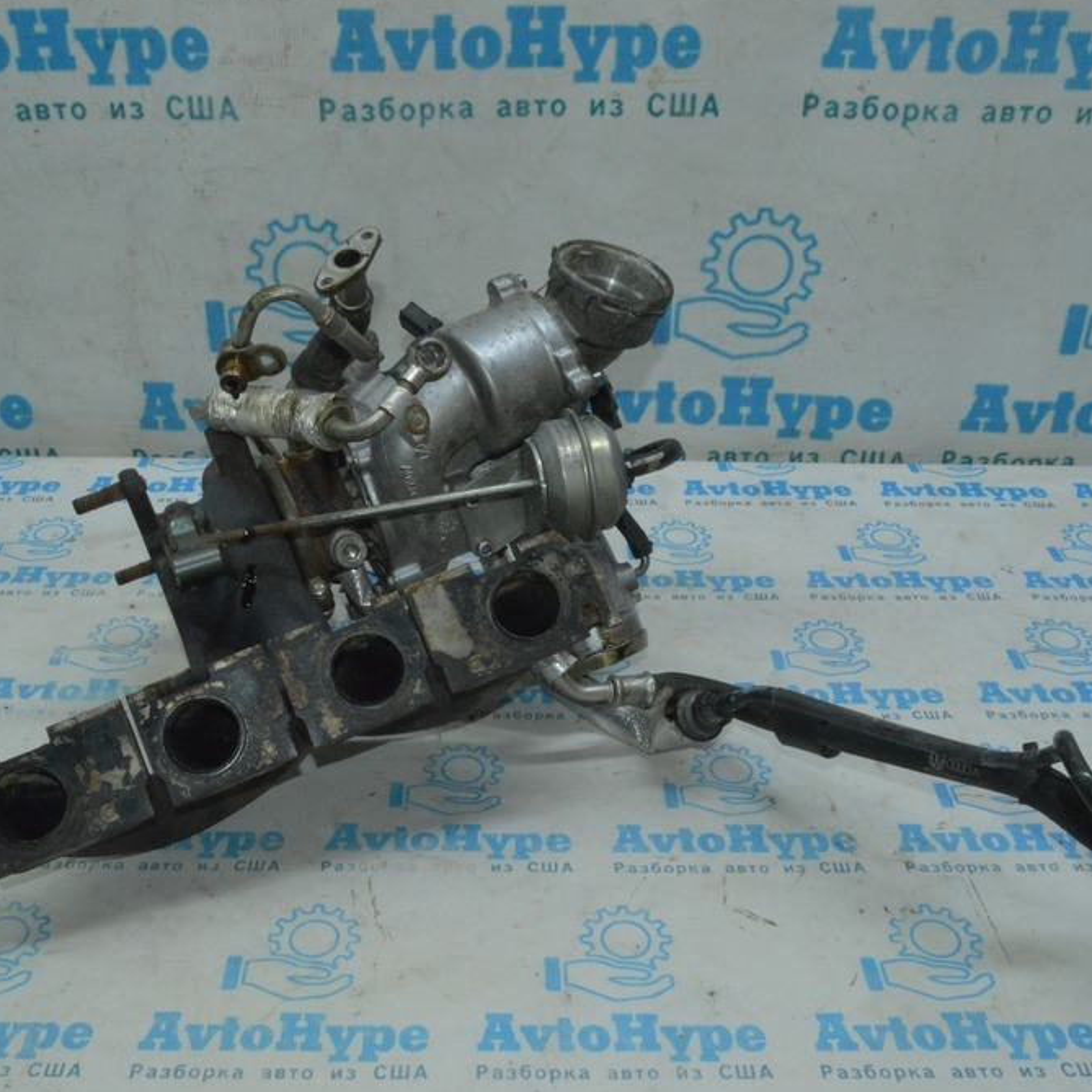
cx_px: 465
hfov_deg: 42.7
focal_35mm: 39
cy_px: 544
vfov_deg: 42.8
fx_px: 1392
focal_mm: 20
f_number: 22
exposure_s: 1/50
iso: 3600
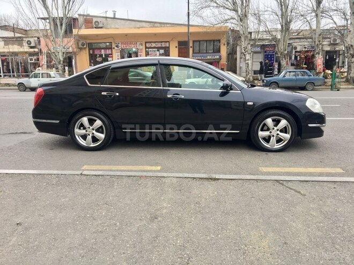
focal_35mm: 29
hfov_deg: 61.7
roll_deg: +0.5
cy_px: 132
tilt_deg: -9.6
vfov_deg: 48.2
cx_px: 177
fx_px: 297
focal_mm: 4.15
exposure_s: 1/50
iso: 32
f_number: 2.2
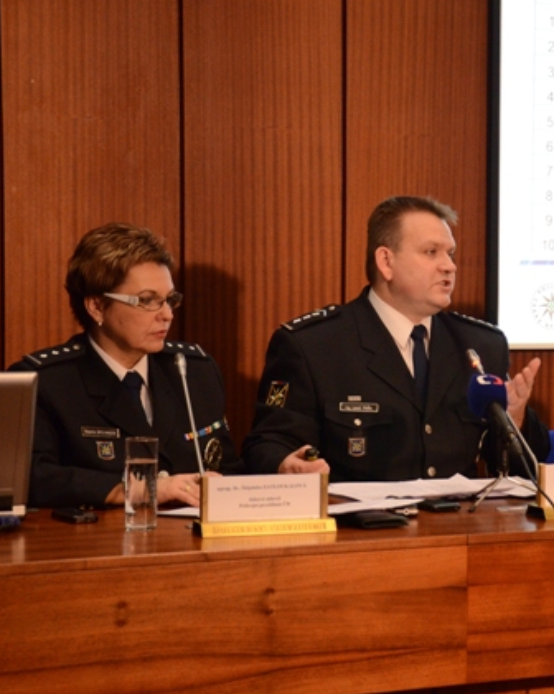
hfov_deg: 16.9
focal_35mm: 90
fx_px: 1847
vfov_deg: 21.3
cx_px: 457
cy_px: 350
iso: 2500
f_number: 5
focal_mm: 42
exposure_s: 1/60
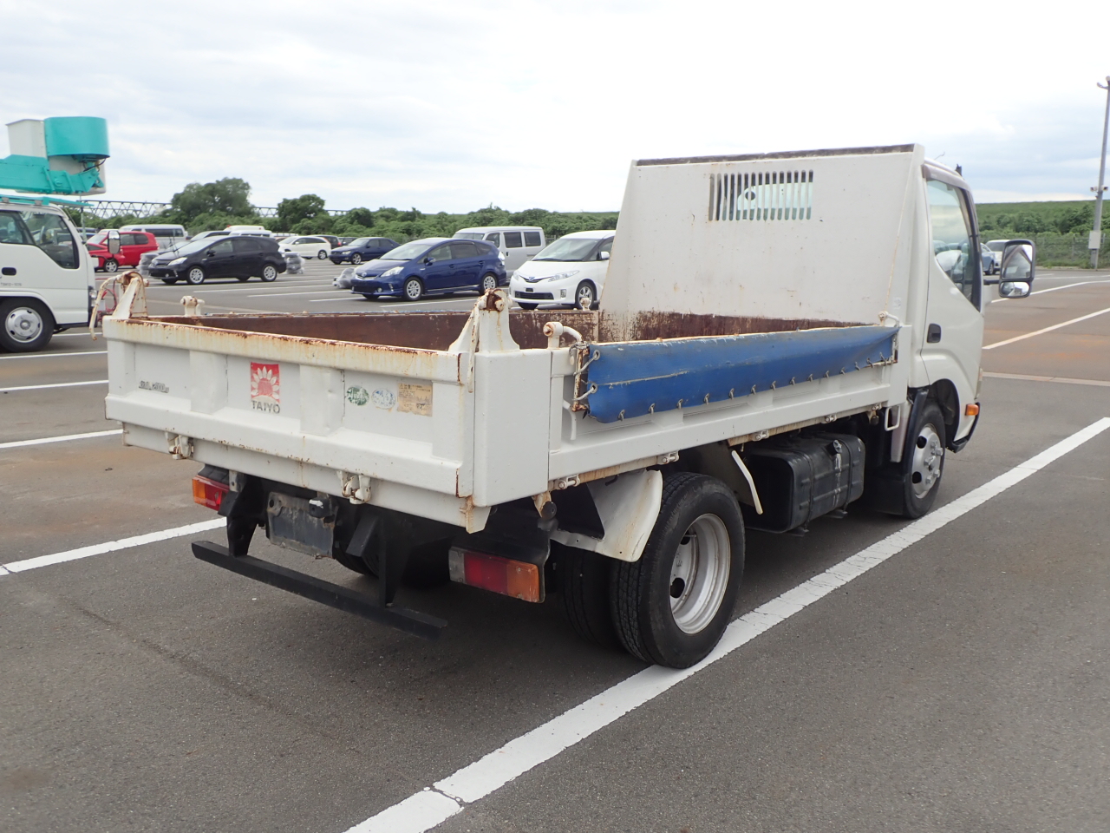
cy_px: 416
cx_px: 555
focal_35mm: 30
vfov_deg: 46.8
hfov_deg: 60.0
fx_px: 962
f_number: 3.2
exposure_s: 1/400
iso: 100
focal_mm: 5.5
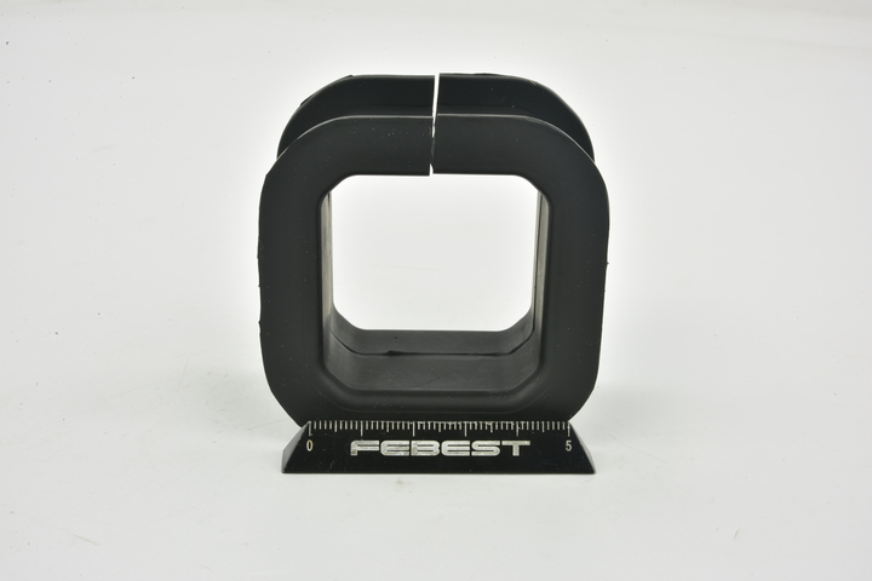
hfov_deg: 33.4
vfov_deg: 22.6
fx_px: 1453
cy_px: 290
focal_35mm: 60
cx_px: 436
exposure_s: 1/2.5
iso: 64
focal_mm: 60
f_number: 32
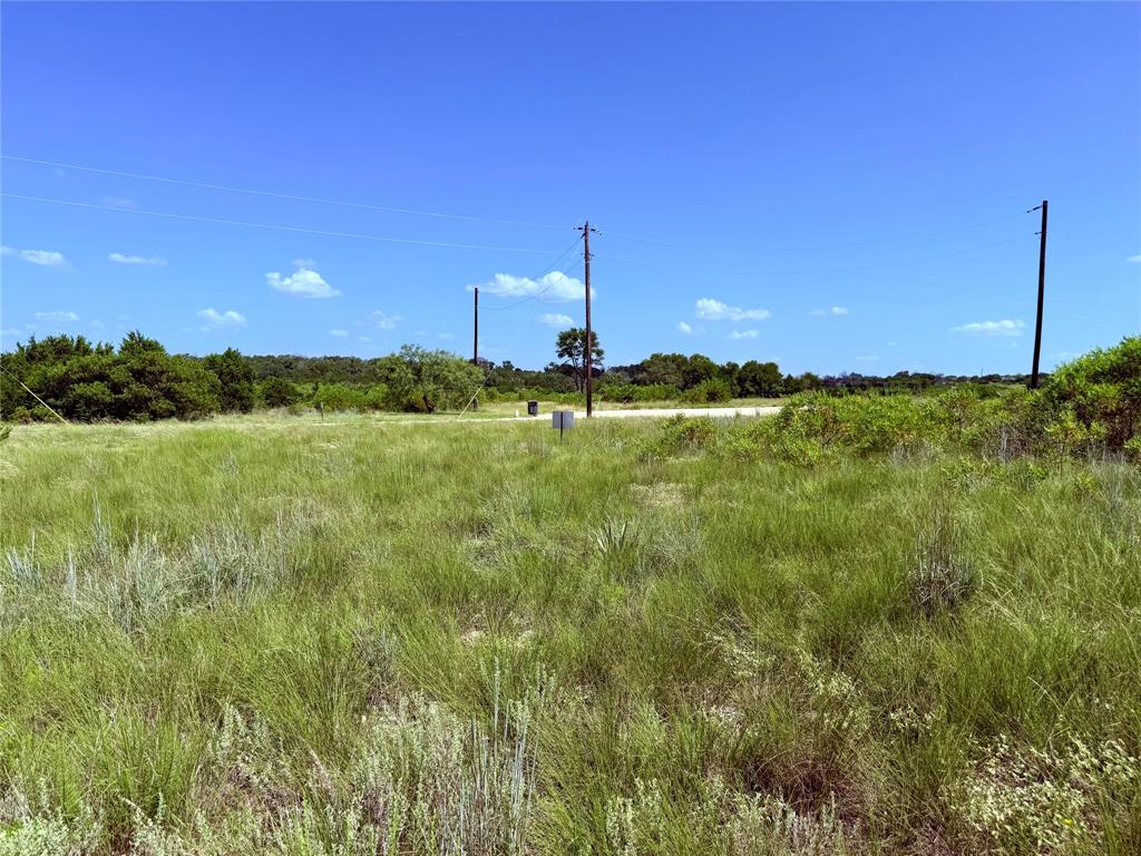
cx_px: 570
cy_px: 428
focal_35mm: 24
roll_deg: -1.6
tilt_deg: -2.0
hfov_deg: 71.6
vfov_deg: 56.8
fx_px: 791
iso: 80
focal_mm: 6.76
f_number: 1.78
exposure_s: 1/4975
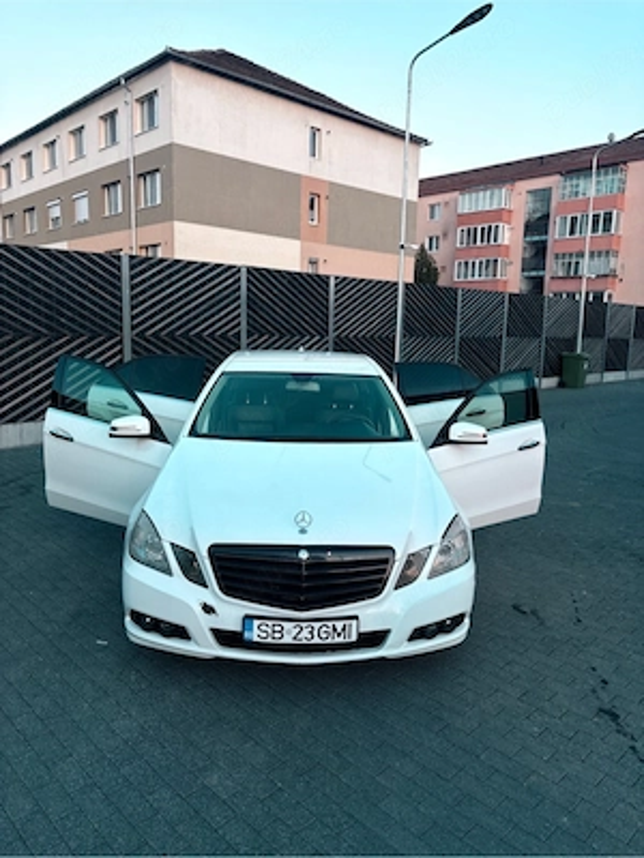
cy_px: 429
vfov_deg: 67.3
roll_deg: -0.1
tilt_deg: -7.2
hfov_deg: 53.1
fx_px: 645
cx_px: 322
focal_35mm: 26
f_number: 1.6
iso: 32
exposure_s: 1/134
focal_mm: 5.96
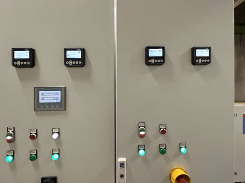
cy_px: 83
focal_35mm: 19
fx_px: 134
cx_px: 126
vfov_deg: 68.6
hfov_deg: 84.6
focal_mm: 2.2
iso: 500
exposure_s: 1/50
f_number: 2.2
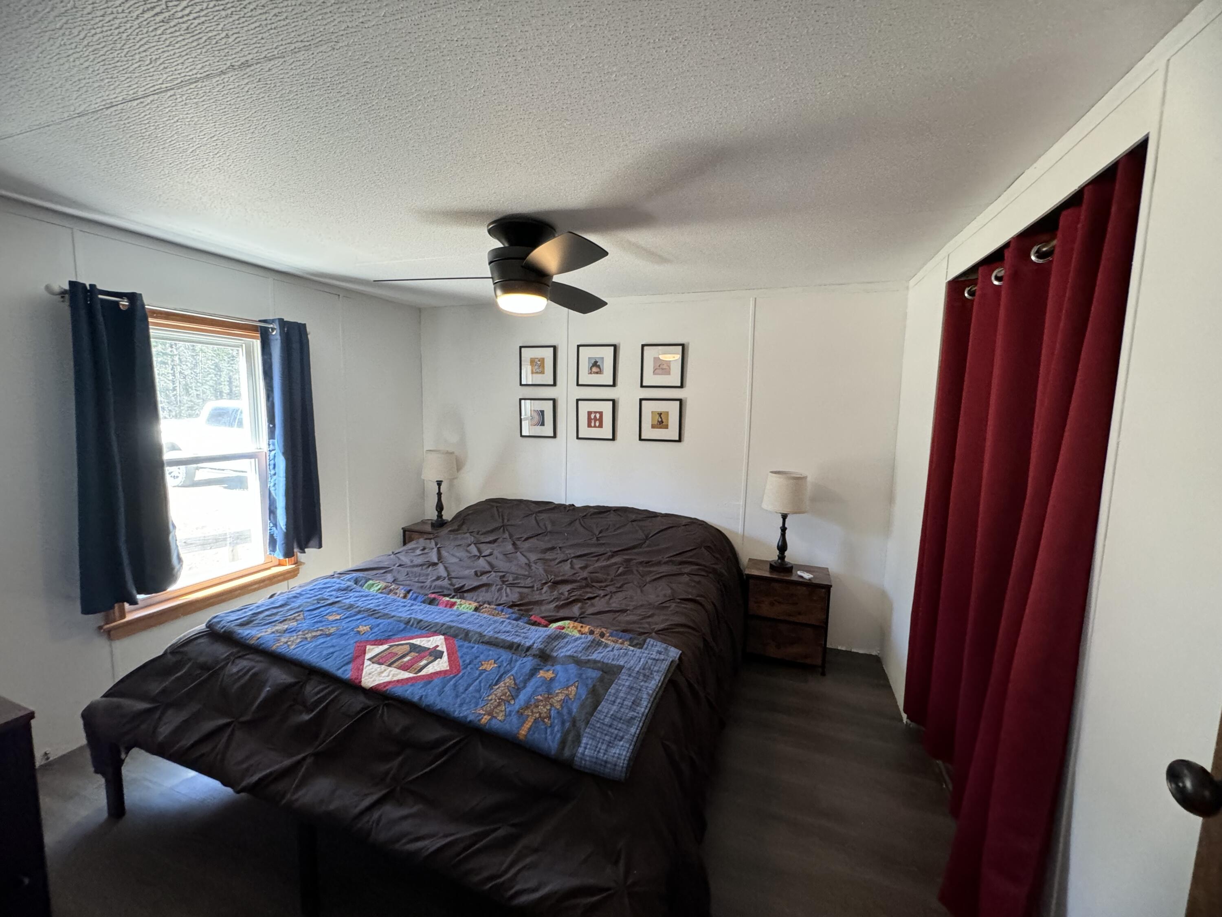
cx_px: 611
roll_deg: -1.5
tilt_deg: -7.9
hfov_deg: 102.1
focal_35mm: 14
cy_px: 458
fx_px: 494
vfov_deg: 85.7
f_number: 2.2
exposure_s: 1/60
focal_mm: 2.22
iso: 320
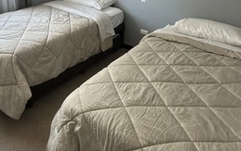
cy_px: 11
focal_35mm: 25
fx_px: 164
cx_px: 82
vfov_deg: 44.2
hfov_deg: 70.6
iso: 320
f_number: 2.2
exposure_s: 1/76
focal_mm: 2.22
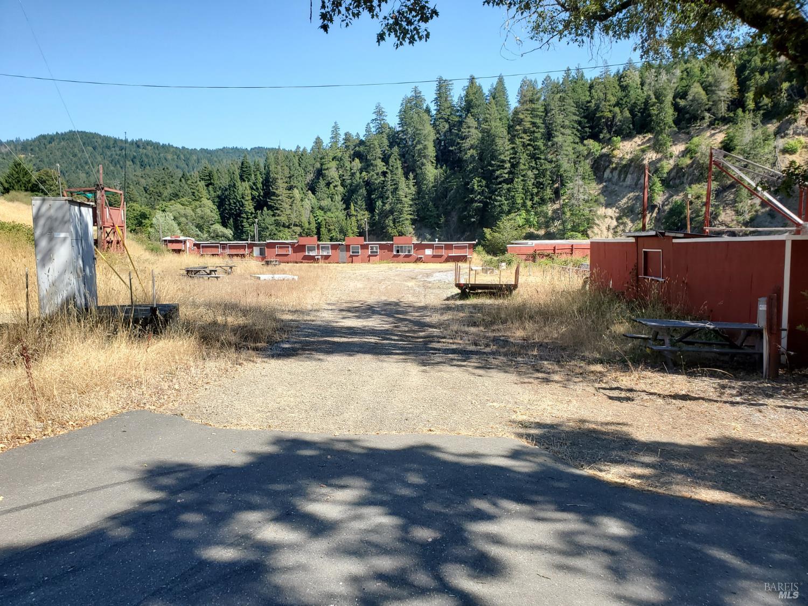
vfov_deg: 53.1
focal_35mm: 26
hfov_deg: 67.3
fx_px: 607
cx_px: 404
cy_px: 303
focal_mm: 4.3
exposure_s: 1/770
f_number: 2.4
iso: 50
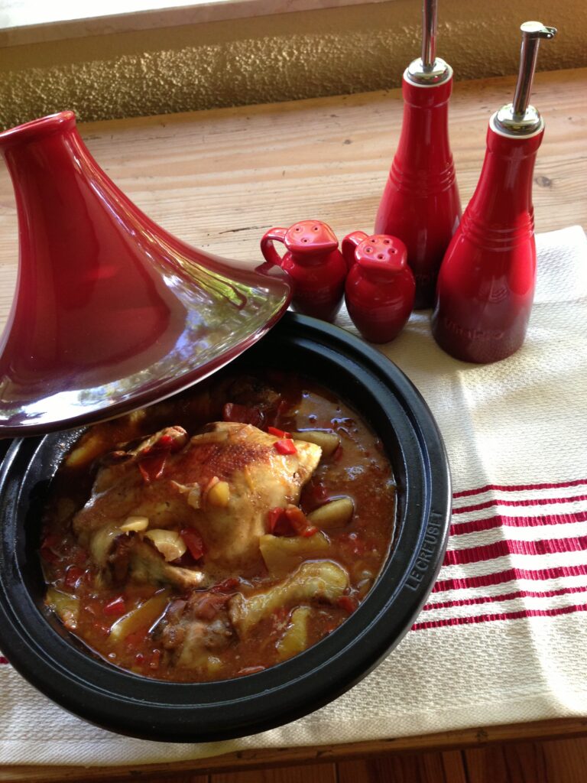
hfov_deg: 42.9
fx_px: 746
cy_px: 392
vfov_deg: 55.4
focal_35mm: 33
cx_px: 294
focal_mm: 4.13
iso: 125
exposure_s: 1/20
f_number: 2.4
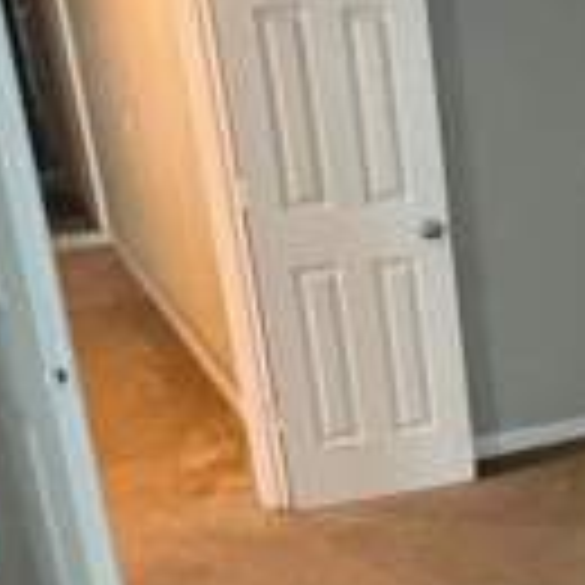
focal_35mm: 61
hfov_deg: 24.1
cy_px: 418
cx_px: 792
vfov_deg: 27.9
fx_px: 1166
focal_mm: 2.22
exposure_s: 1/60
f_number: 2.2
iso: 800
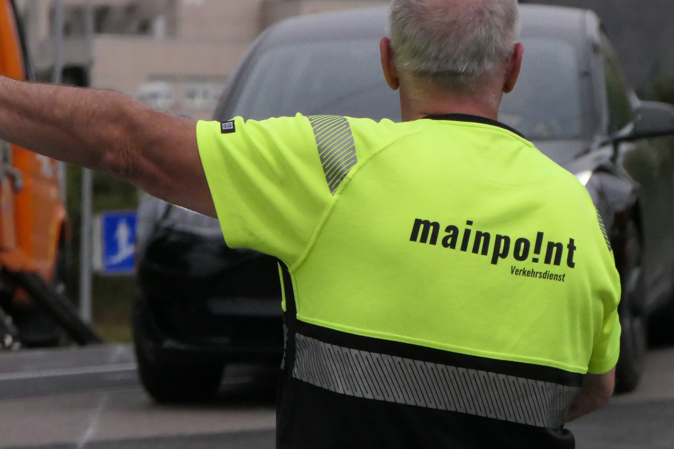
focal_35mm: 299
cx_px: 359
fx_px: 5597
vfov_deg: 4.6
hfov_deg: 6.9
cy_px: 194
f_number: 4.3
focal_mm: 71.4
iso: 3200
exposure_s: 1/1600
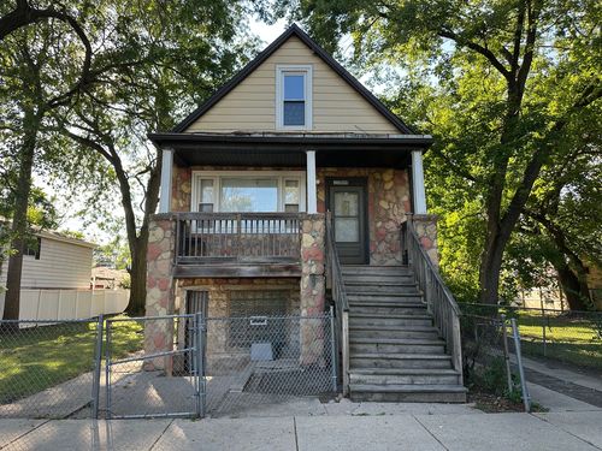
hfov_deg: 71.6
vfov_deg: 56.8
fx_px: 417
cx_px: 301
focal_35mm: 24
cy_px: 226
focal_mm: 6.86
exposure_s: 1/494
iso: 80
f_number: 1.78
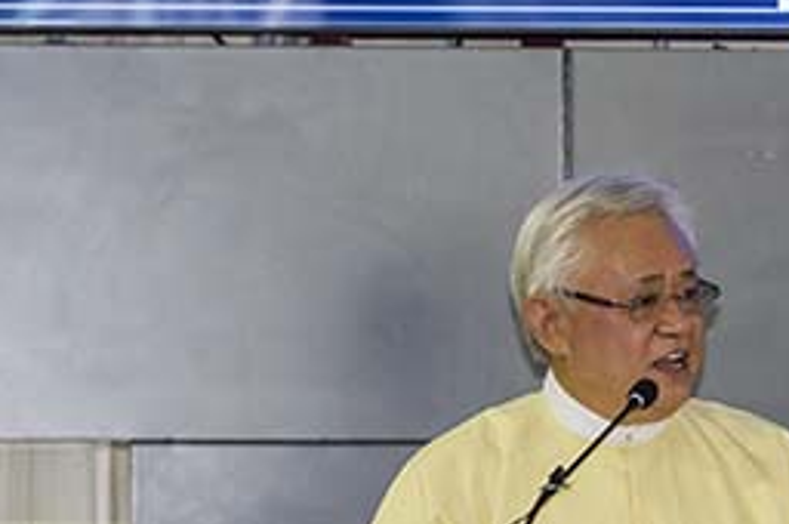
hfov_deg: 4.1
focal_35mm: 506
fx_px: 11076
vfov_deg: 2.7
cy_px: 692
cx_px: 1220
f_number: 5.6
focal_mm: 135
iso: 1600
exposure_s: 1/125
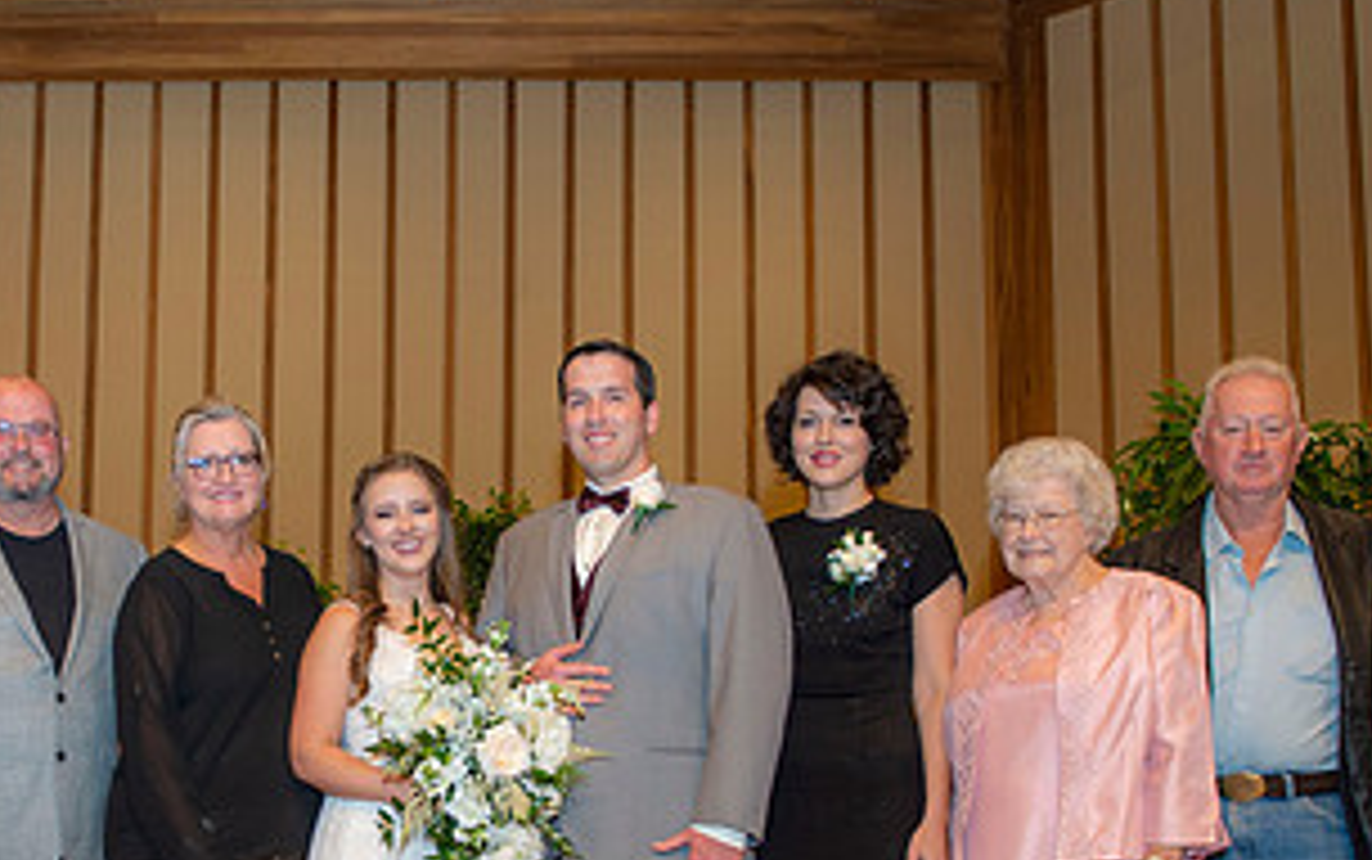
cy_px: 727
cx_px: 416
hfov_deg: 39.6
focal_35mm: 50
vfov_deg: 25.3
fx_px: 1871
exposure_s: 1/200
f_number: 3.5
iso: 800
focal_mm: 24
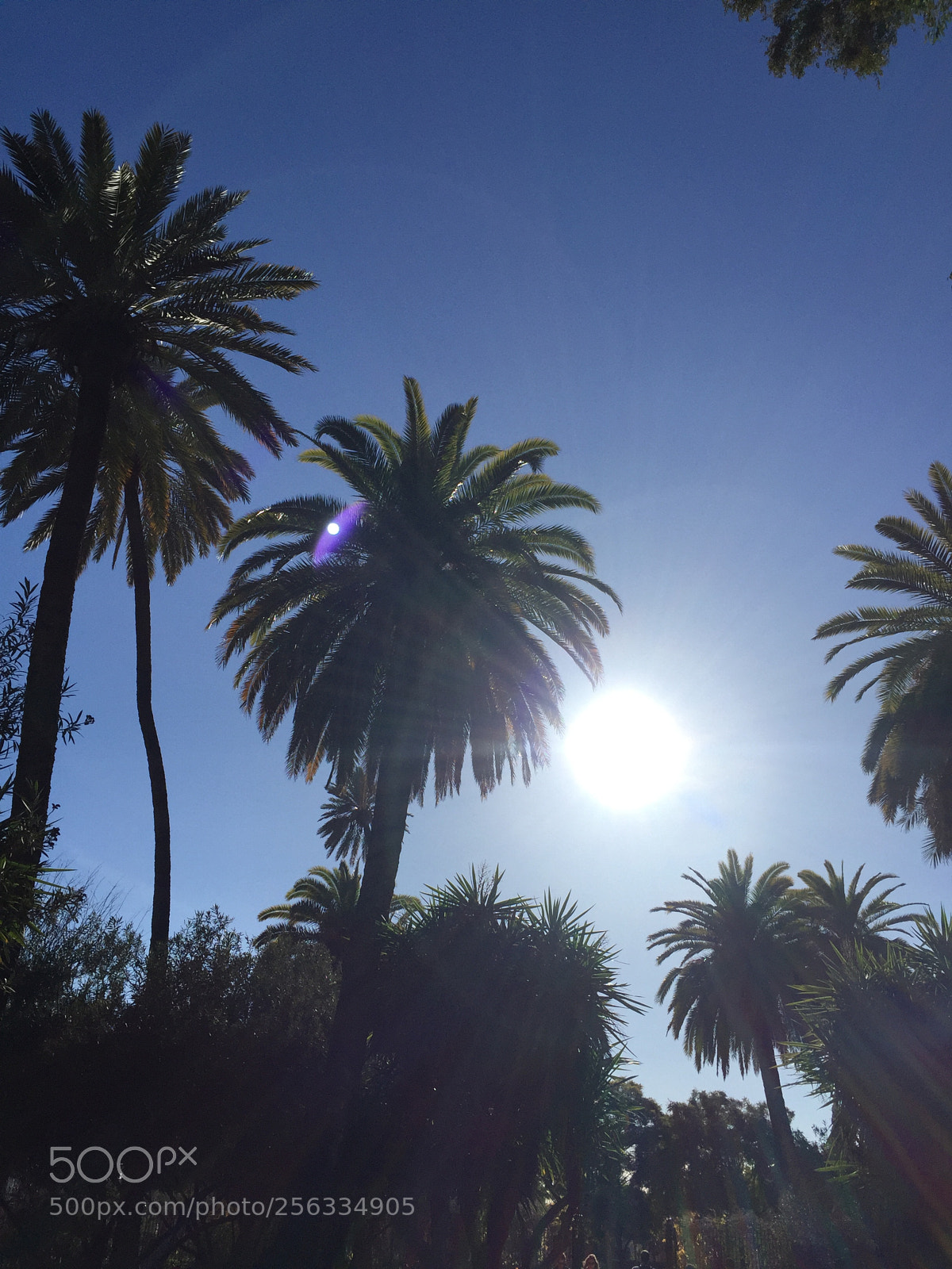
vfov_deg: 61.7
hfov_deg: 48.2
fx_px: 1063
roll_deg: -2.5
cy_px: 634
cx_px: 476
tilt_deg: +29.8
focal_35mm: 29
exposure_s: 1/6623
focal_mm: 4.15
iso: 32
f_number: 2.2
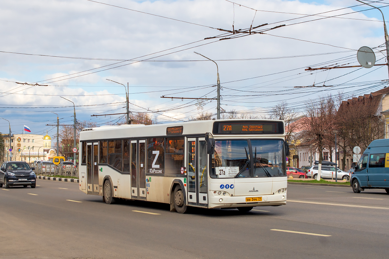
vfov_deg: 27.0
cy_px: 130
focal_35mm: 50
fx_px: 540
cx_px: 194
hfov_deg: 39.6
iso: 160
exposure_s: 1/1000
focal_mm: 50
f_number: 6.3
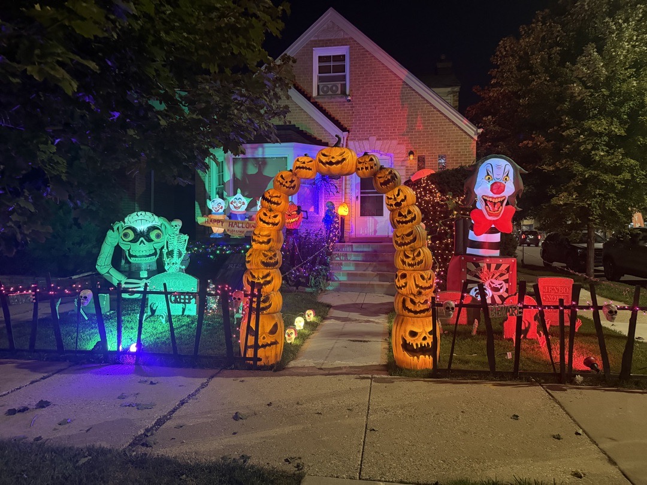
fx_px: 449
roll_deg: -0.4
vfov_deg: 56.8
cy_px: 242
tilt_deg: -0.9
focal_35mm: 24
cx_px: 324
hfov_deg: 71.6
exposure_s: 1/40
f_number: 1.78
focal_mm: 6.76
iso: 1000
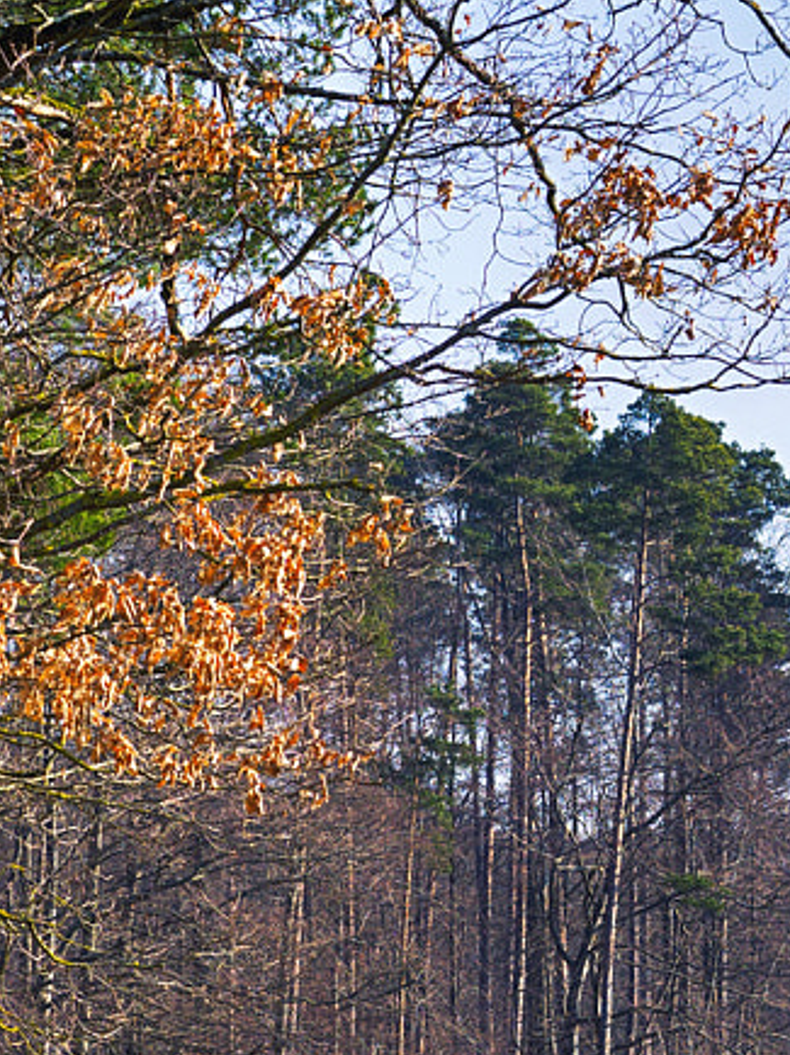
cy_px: 1390
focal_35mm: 195
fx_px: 5940
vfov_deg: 9.9
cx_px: 651
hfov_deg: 7.6
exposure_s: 1/200
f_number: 6.3
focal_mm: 55
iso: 100
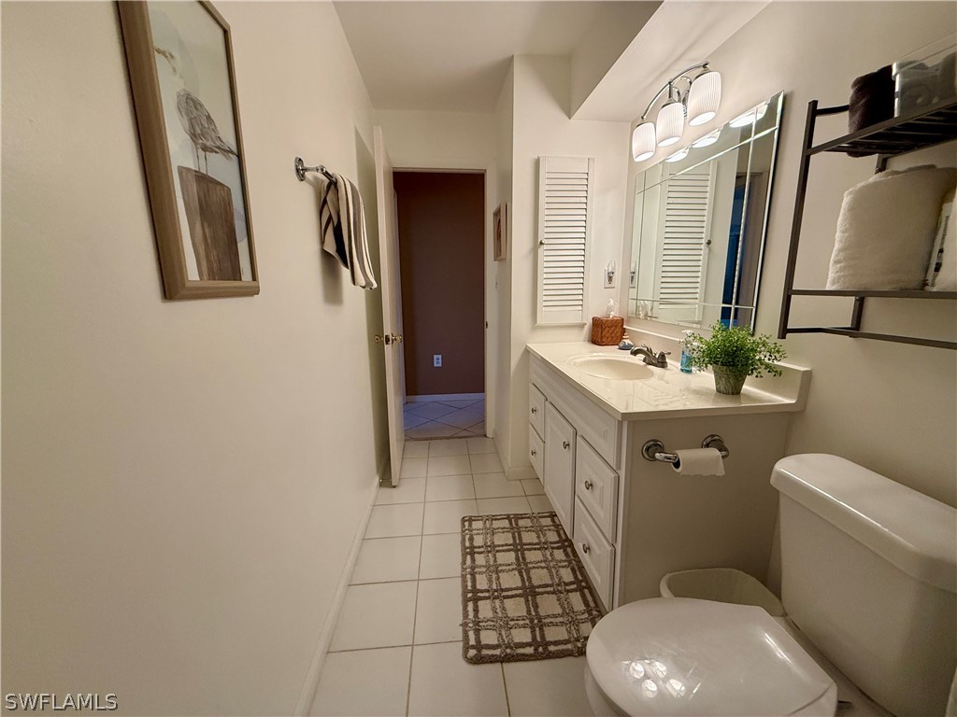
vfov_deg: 85.7
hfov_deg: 102.1
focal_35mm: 14
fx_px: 387
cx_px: 478
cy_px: 358
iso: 320
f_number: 2.2
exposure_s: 1/120
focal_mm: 2.22
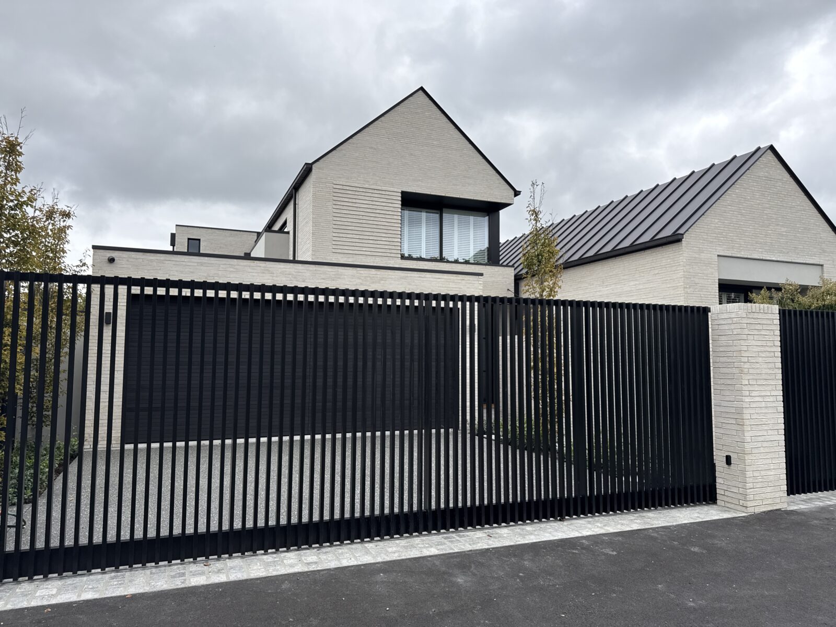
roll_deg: -1.7
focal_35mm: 24
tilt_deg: +4.4
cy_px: 314
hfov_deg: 71.6
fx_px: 580
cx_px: 418
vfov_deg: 56.8
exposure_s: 1/2299
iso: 80
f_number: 1.78
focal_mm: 6.76
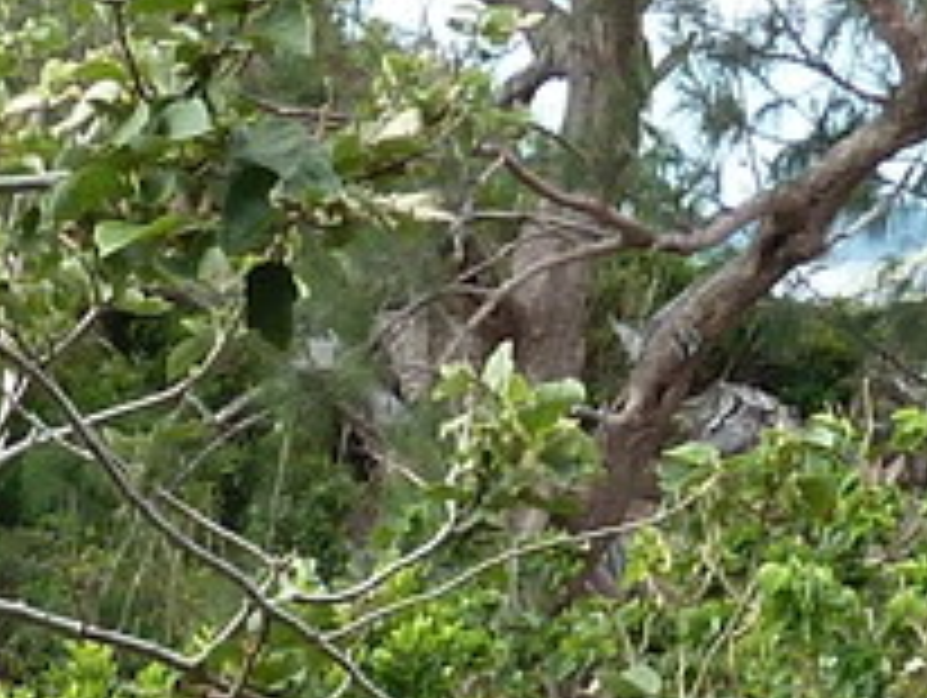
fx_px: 5201
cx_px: 400
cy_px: 1229
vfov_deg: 7.5
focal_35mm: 194
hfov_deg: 10.2
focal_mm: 4.1
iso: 80
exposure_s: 1/125
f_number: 4
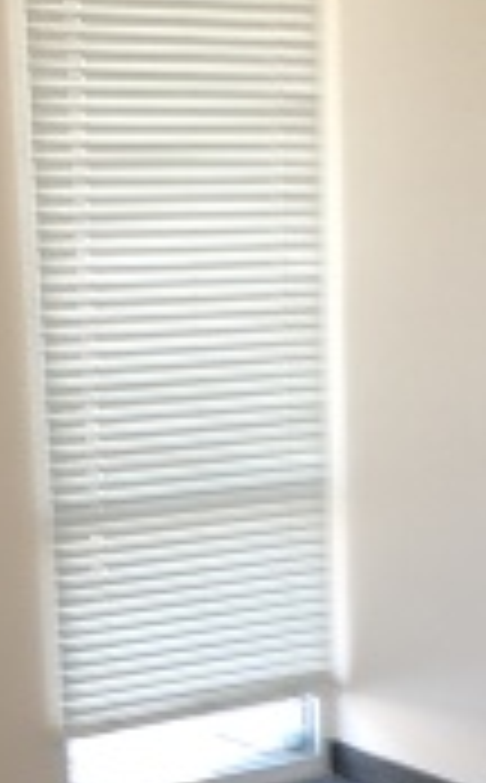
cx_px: 180
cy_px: 724
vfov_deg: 23.7
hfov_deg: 15.3
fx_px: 1810
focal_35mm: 85
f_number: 2.2
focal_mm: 4.15
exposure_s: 1/30
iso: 32
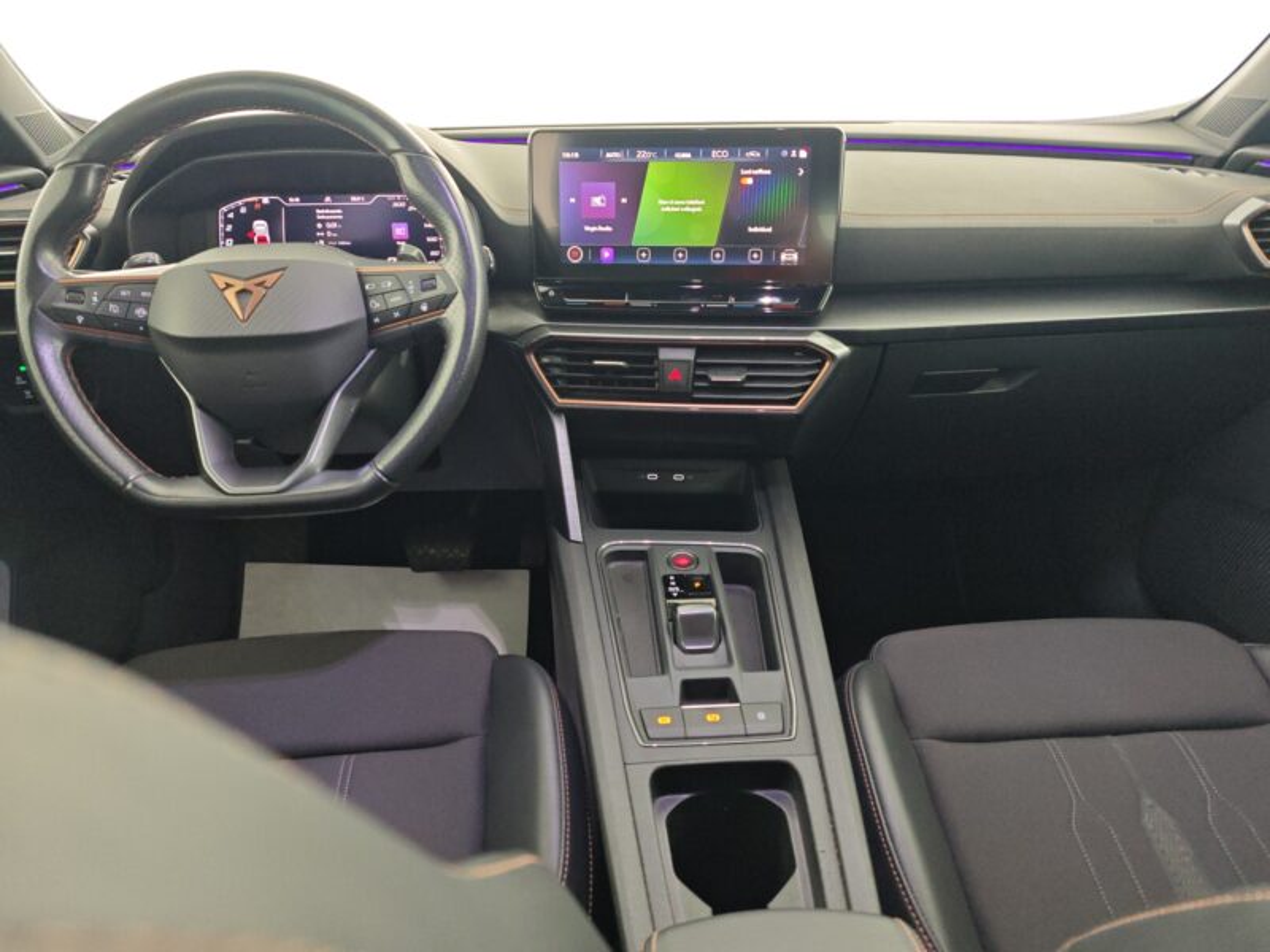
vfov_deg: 58.9
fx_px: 844
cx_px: 635
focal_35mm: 23
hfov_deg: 73.9
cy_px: 476
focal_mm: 6.55
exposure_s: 1/100
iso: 296
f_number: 1.6
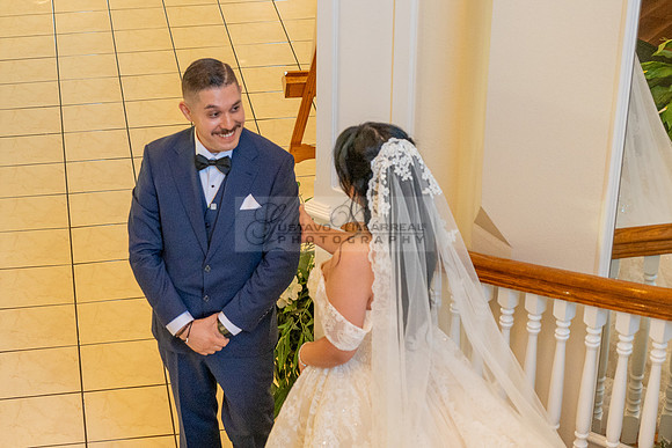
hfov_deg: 24.4
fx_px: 1554
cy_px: 252
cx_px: 273
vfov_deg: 16.4
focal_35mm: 83
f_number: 4
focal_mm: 51
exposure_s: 1/200
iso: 1250
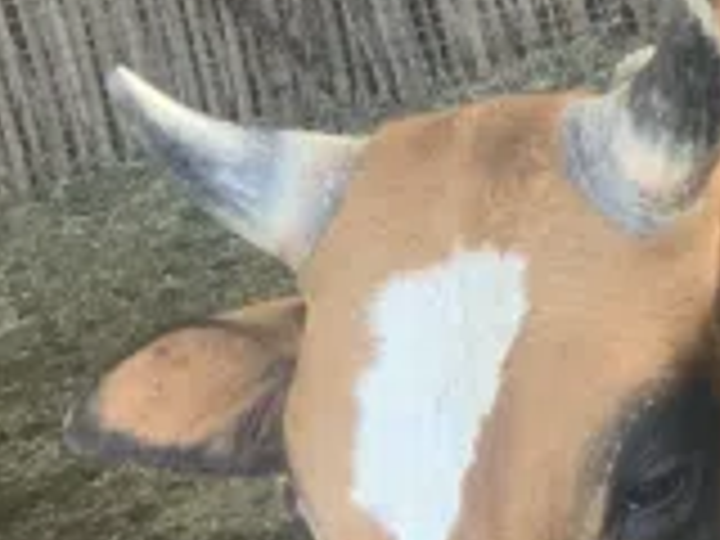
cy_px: 144
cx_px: 1143
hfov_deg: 9.2
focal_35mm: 208
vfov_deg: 7.1
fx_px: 4326
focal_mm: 6
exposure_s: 1/122
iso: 100
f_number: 2.4
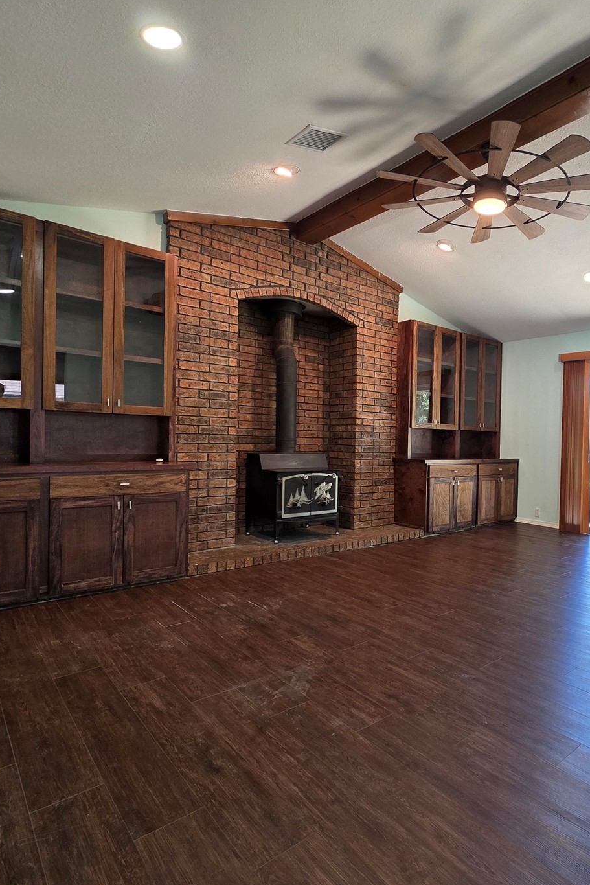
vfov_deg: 86.9
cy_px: 458
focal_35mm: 19
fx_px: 467
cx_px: 436
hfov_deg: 61.3
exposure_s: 1/60
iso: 160
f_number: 1.9
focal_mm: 2.2
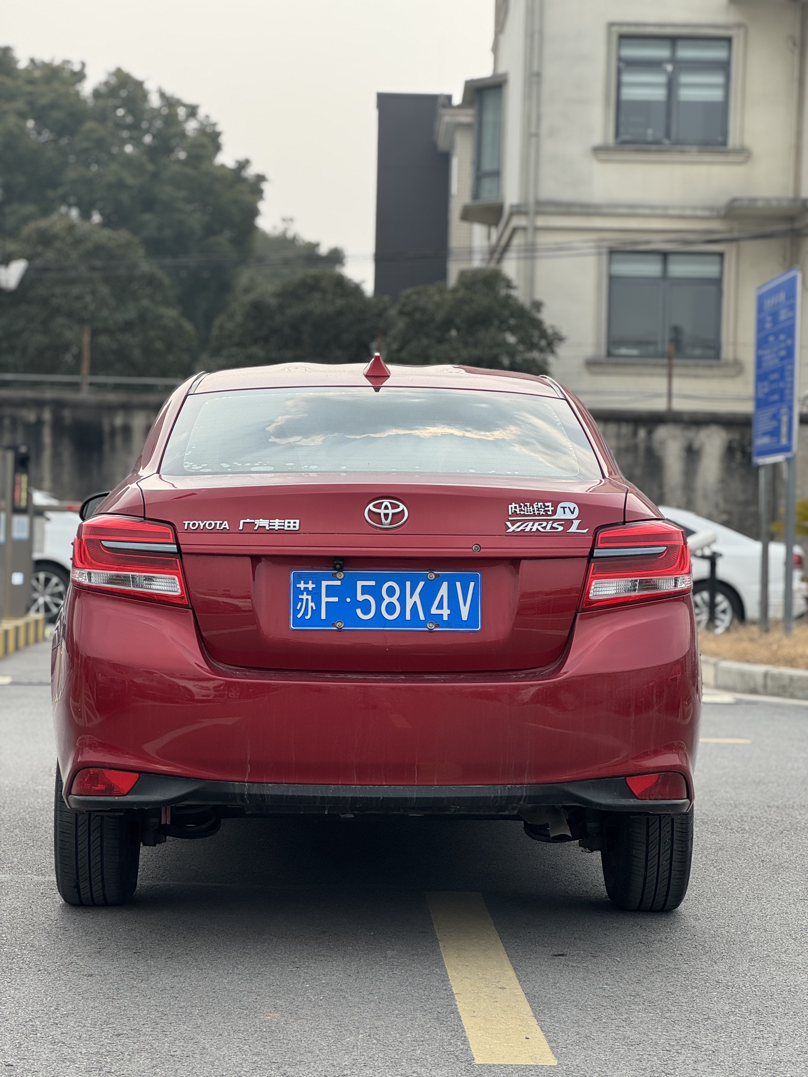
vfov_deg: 25.3
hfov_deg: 19.1
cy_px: 538
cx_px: 404
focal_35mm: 77
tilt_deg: +0.1
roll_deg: -1.8
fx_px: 2396
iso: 25
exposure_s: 1/589
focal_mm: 9
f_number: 2.8
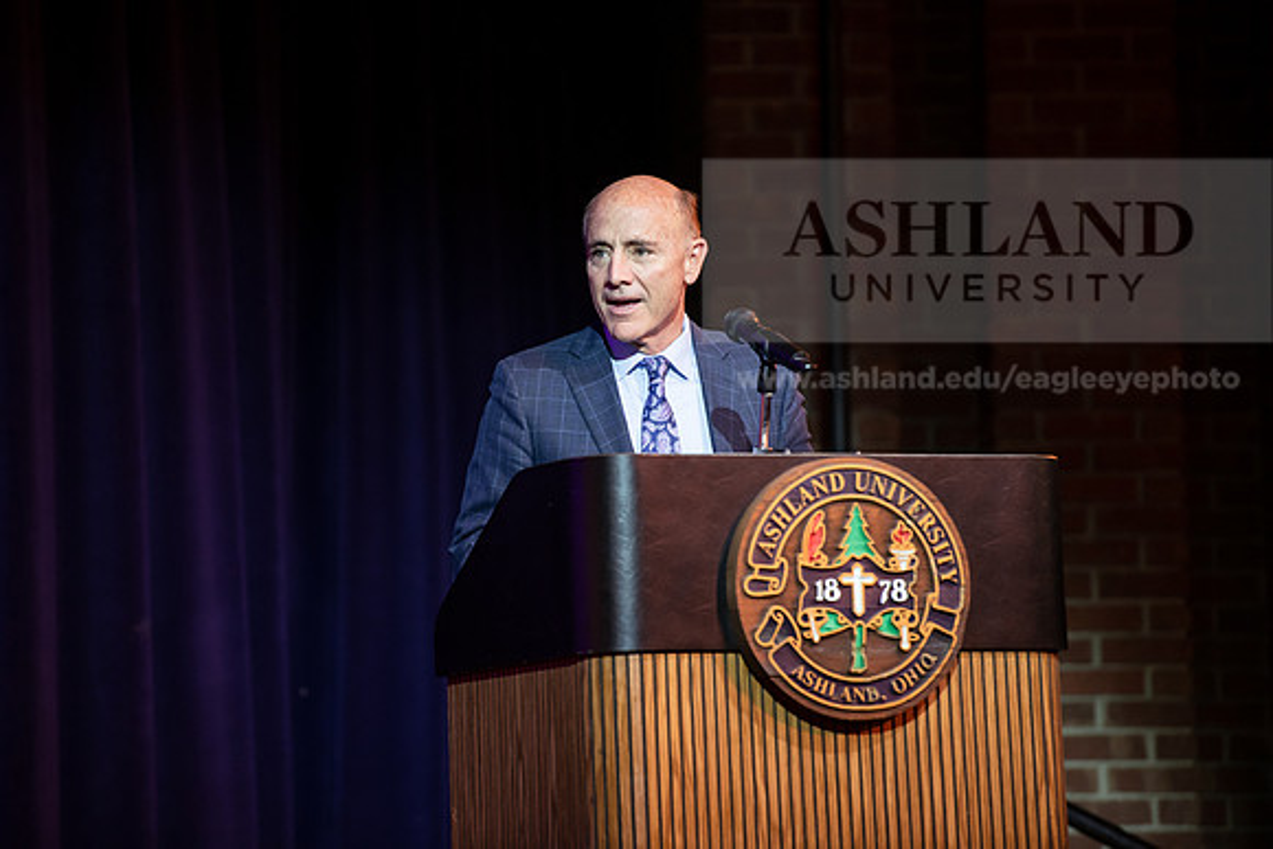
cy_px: 424
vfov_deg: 6.9
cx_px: 636
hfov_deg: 10.3
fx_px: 7074
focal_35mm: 200
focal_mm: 200
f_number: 3.2
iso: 1250
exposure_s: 1/200
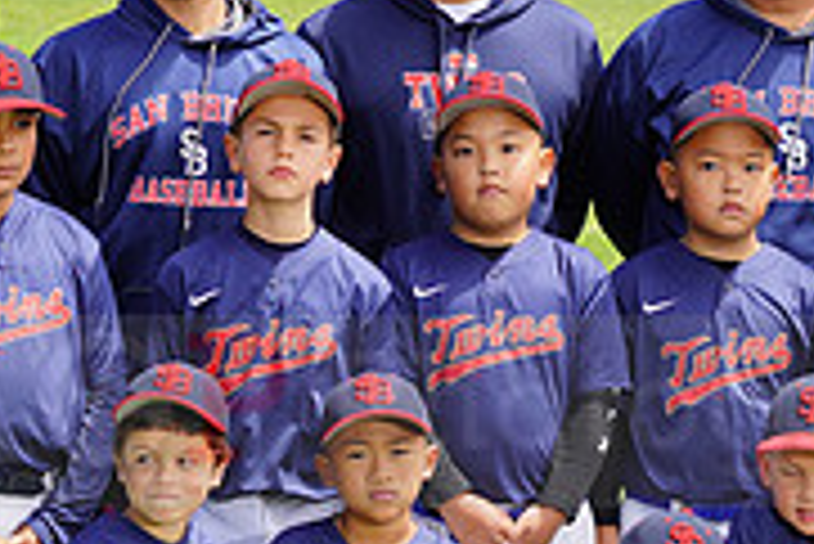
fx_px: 7241
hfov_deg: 6.4
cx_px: 634
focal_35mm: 320
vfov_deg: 4.3
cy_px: 375
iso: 100
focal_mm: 100
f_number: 7.1
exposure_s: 1/250
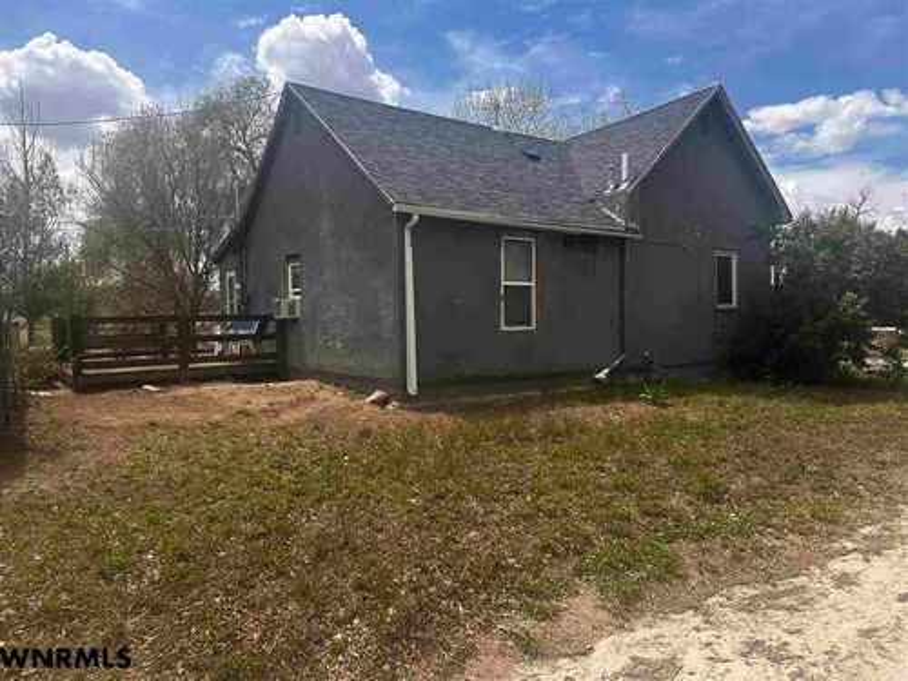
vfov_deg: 56.8
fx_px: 630
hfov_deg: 71.6
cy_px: 340
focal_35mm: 24
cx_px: 454
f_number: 1.78
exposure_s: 1/4184
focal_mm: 6.86
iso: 80
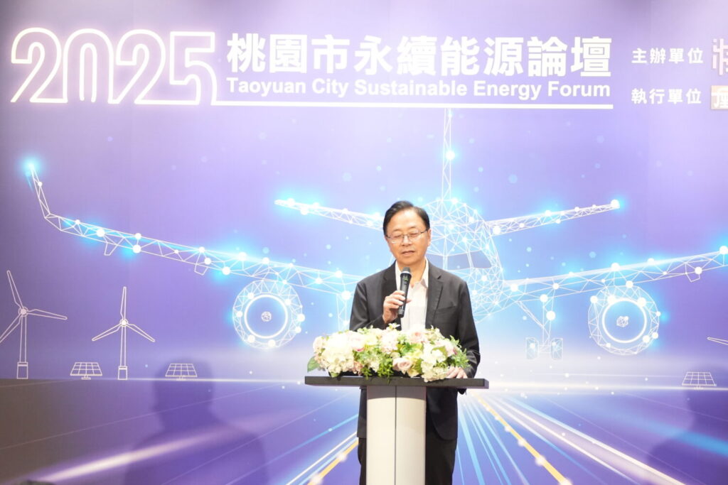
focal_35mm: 192
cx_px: 364
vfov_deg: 7.2
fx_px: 3883
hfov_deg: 10.7
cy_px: 242
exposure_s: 1/160
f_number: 4
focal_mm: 128
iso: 3200
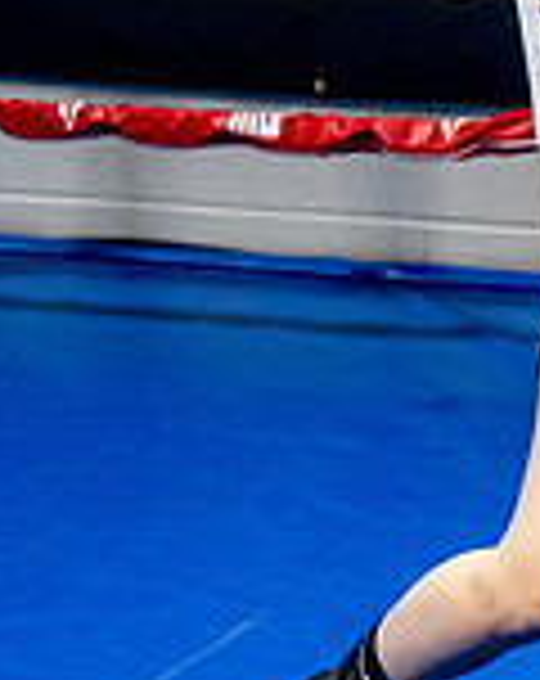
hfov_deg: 7.7
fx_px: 3771
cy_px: -2
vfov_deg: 10.2
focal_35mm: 188
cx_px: 1188
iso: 5000
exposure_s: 1/800
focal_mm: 35
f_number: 2.8
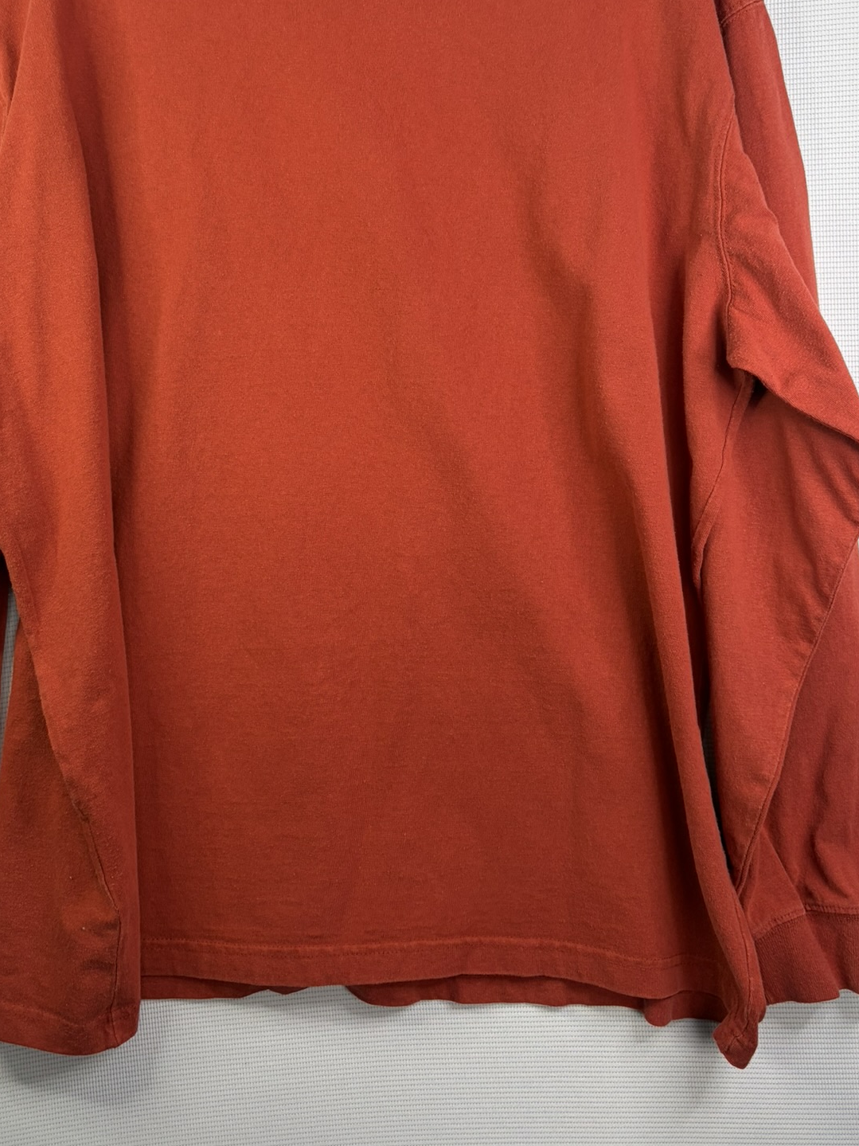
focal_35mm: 37
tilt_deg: -11.1
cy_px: 426
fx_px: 1224
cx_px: 352
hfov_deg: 38.5
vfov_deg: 49.6
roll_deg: -0.9
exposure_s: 1/60
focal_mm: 5.96
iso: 125
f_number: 1.6
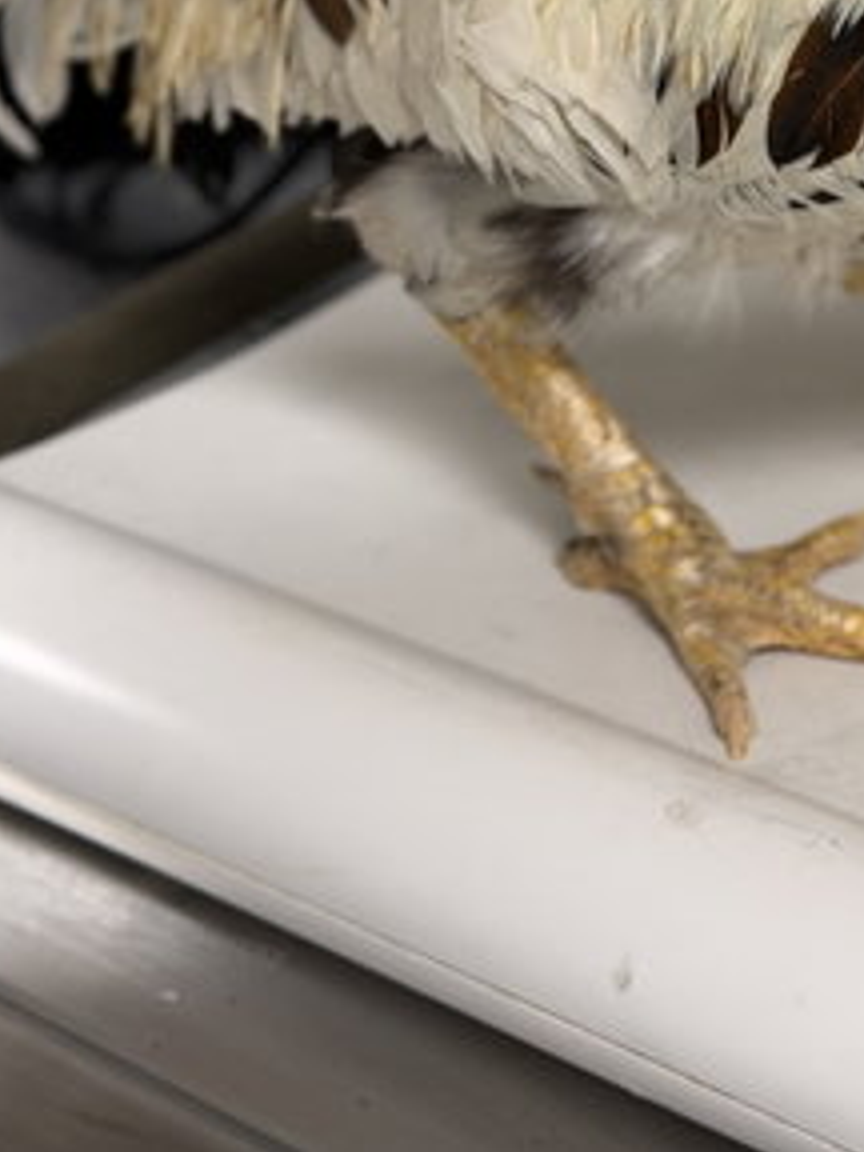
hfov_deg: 13.1
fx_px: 3694
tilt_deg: -19.6
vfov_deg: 17.0
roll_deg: +3.5
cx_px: 884
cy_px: -178
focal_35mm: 111
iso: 160
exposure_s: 1/60
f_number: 1.78
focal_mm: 6.76
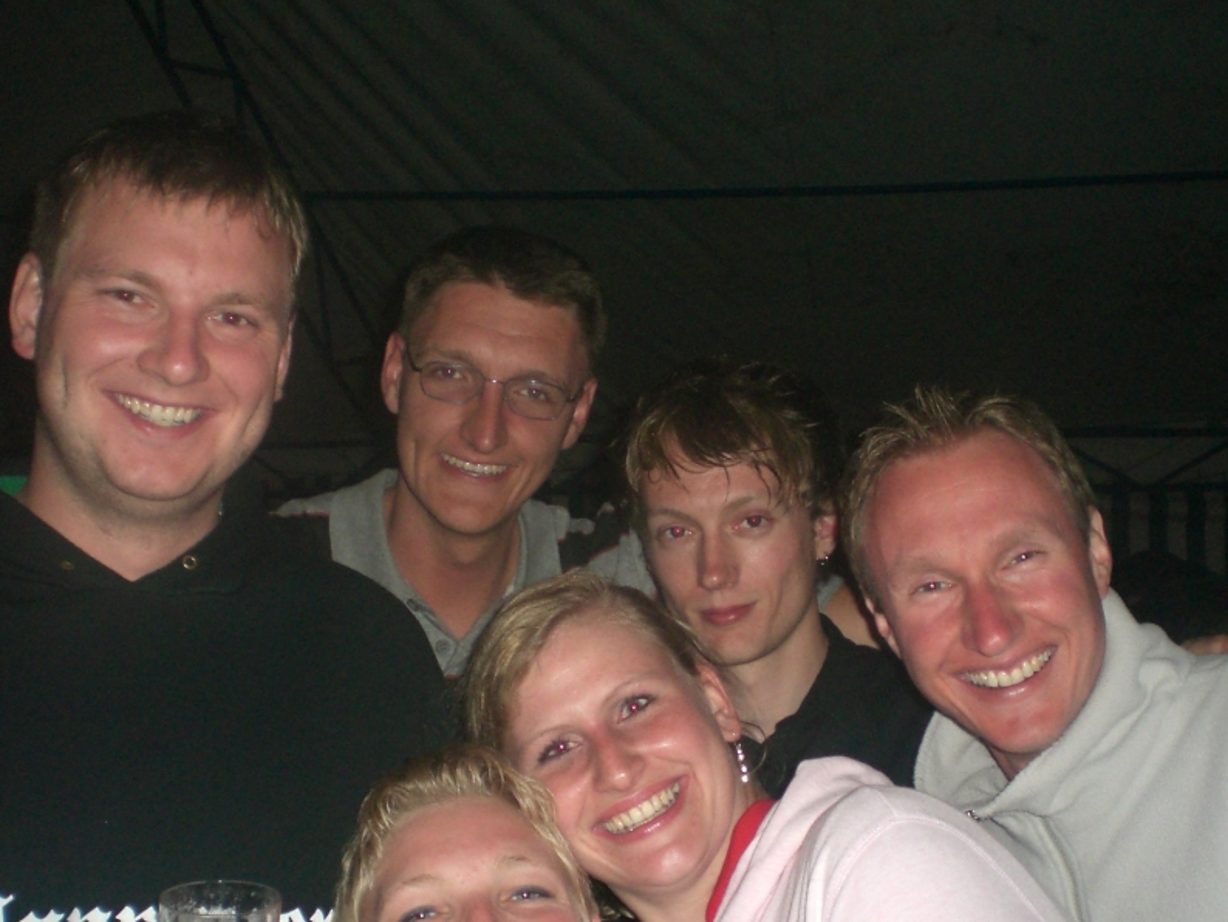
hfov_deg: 38.9
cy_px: 563
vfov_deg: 29.6
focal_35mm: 49
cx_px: 586
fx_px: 1739
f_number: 3.1
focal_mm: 6.3
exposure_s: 1/30
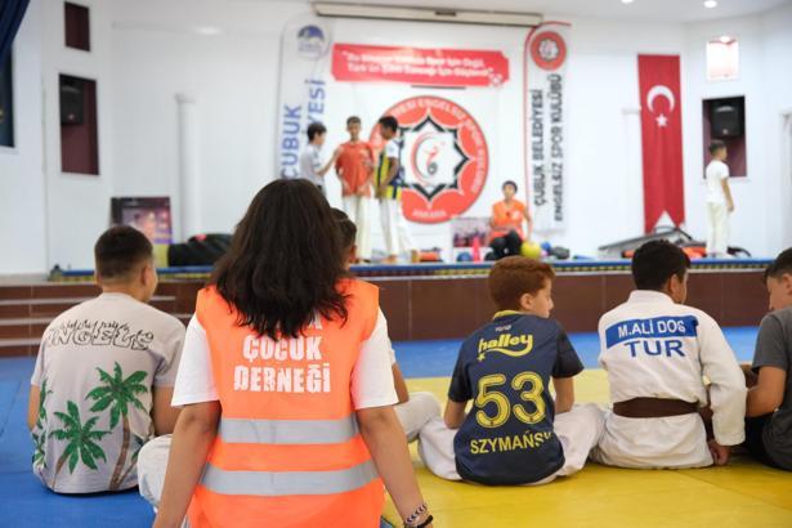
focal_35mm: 46
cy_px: 264
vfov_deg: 29.2
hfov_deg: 42.7
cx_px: 396
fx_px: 1012
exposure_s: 1/45
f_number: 2.8
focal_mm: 30.9
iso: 2500
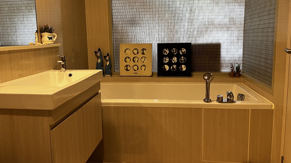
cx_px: 143
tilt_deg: -6.3
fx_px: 224
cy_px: 65
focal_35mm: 29
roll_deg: +1.1
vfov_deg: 40.0
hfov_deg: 66.1
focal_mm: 5.7
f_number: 1.5
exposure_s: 1/50
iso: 100
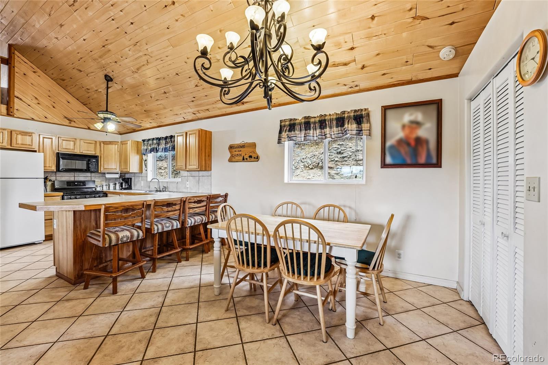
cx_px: 274
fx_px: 213
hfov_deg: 104.3
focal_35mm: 14
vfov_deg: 81.2
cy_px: 182
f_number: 8
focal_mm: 14
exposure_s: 1/10
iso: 400
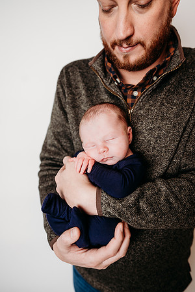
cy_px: 146
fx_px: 195
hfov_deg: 53.1
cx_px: 98
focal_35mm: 24
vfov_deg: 73.7
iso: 200
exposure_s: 1/200
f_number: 2.8
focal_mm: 24
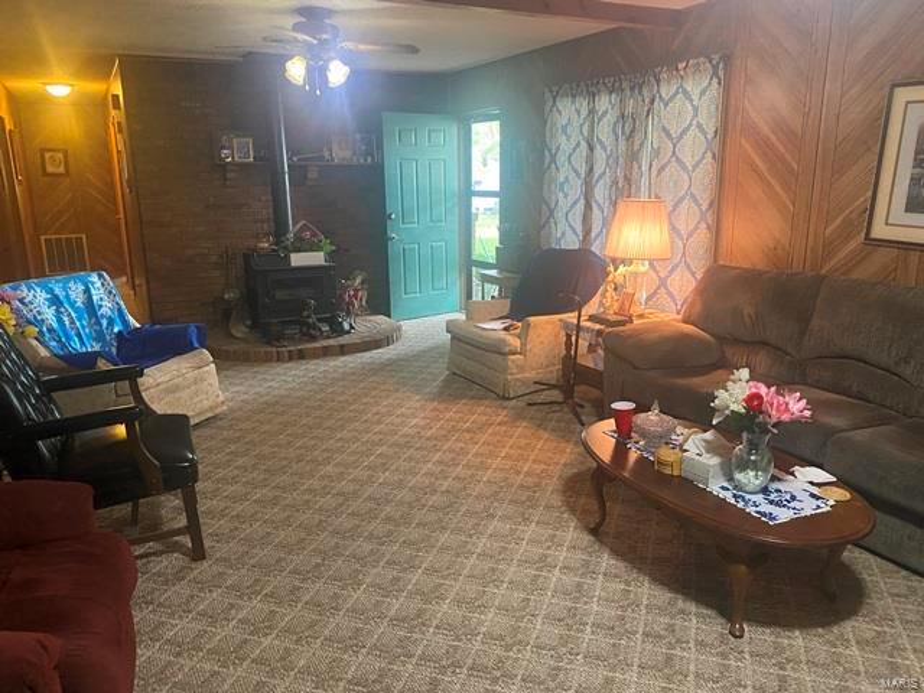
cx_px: 462
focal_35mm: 26
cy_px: 346
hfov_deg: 67.3
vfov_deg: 53.1
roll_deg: +0.2
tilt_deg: -13.4
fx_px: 694
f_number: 1.8
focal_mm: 4.25
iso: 400
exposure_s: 1/40
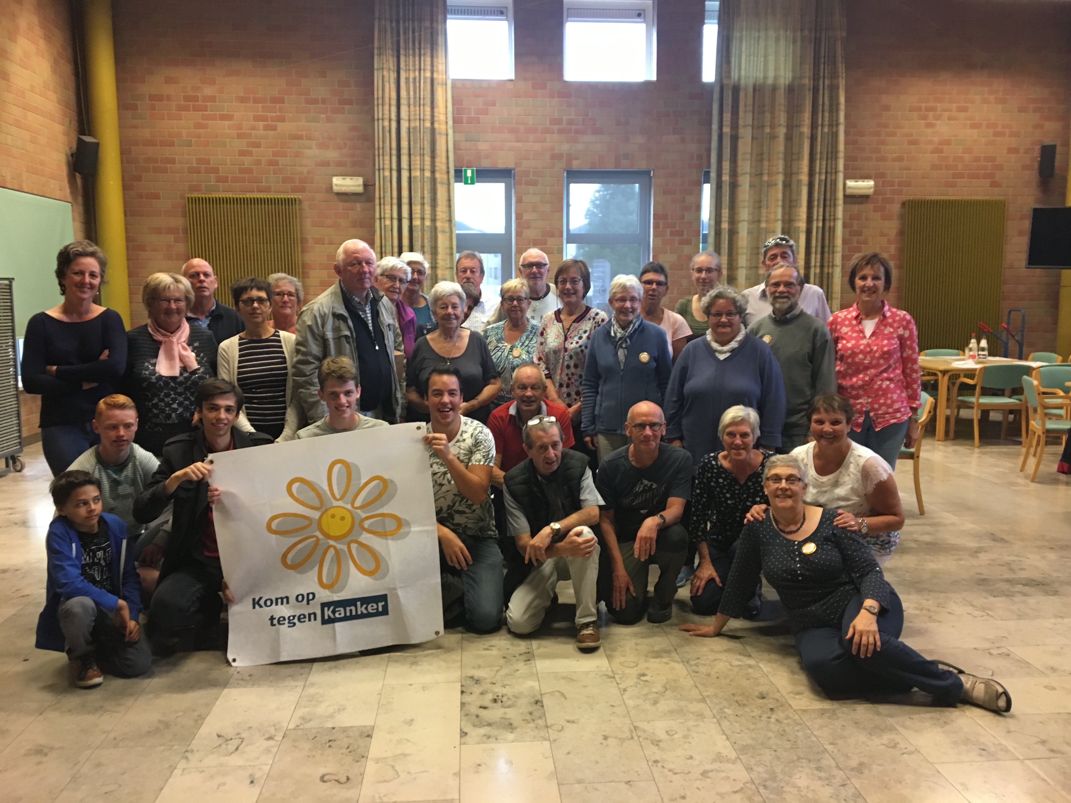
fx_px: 897
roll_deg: +0.2
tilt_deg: -6.1
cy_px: 402
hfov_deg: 61.7
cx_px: 536
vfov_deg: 48.2
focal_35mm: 29
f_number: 2.2
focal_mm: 4.15
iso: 160
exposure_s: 1/33
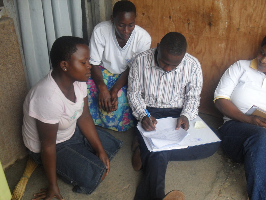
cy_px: 100
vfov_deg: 37.7
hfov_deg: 49.0
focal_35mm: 38
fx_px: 292
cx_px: 133
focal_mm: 6.3
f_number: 2.8
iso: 80
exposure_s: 1/60
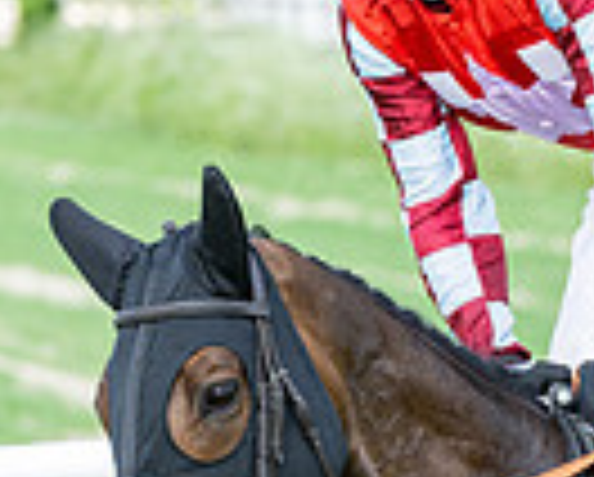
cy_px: 509
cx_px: 498
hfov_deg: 2.8
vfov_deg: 2.2
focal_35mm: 702
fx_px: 12359
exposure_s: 1/1250
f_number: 4
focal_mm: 120
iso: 400
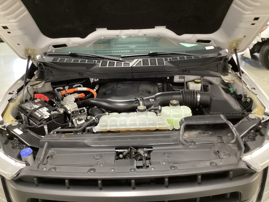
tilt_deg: -24.1
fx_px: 241
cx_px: 134
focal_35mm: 31
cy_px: 101
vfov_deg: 45.4
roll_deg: +1.5
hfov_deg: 58.4
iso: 500
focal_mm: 3.3
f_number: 2.4
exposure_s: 1/30
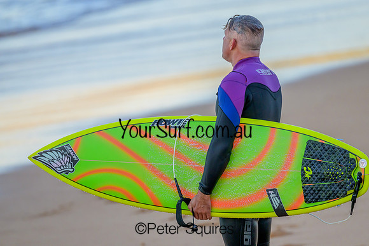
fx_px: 8202
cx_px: 184
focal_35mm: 800
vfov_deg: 1.7
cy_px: 123
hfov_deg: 2.6
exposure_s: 1/1250
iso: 1250
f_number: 6.3
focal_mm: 800
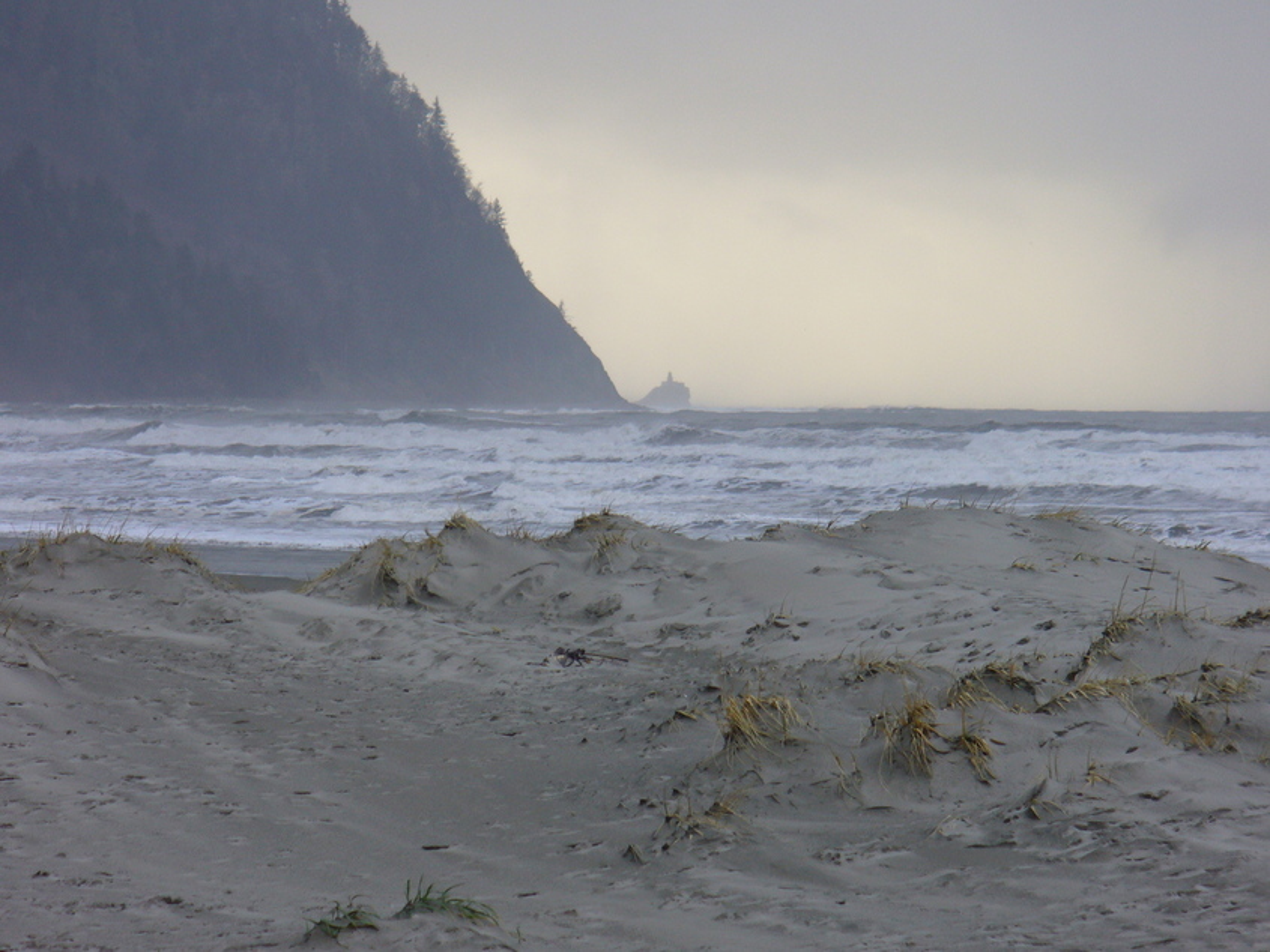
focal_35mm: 222
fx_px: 8146
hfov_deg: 8.9
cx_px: 635
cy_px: 476
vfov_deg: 6.7
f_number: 4.5
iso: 80
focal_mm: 36.6
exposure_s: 1/125
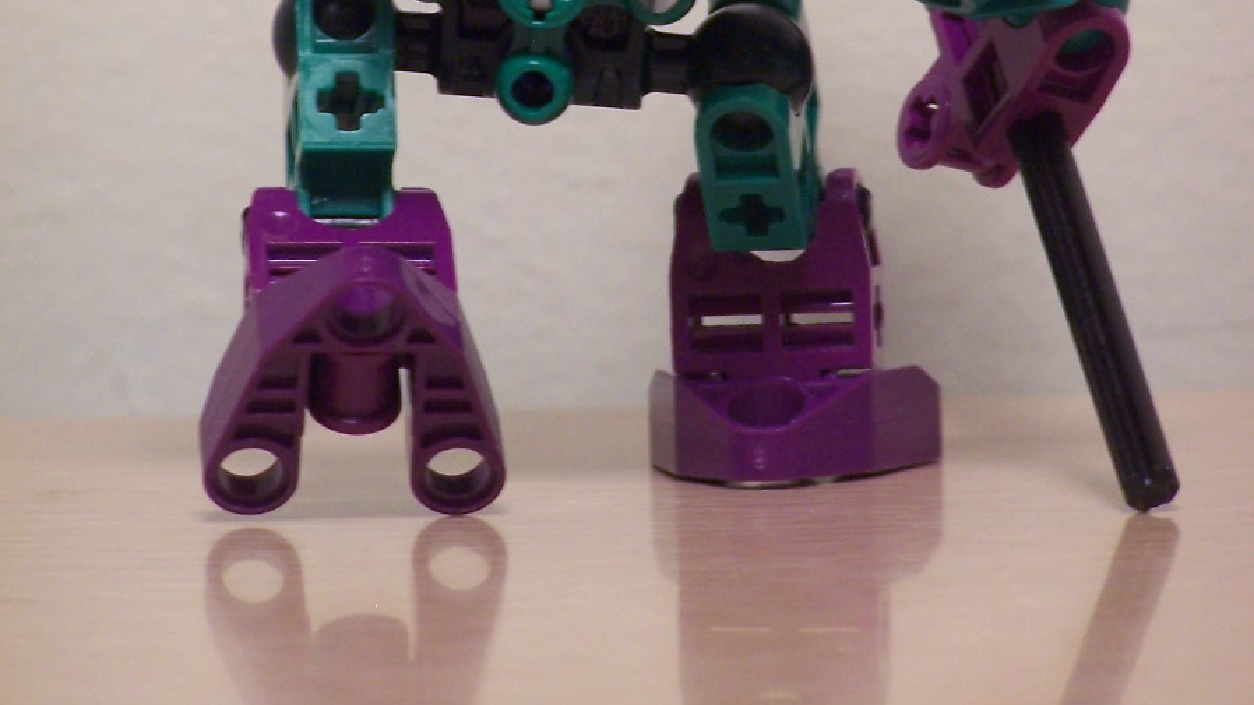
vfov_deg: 2.3
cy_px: -82
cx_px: 627
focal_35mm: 520
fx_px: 17290
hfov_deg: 4.2
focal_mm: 59.2
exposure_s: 1/10
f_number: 3.6
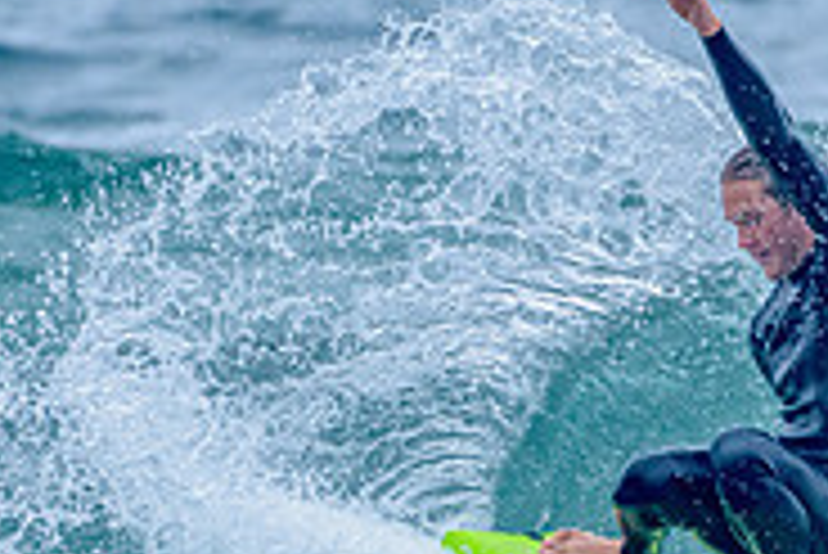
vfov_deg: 0.7
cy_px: 519
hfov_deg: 1.0
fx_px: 45436
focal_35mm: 1974
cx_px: 684
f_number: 5.6
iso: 800
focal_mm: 500
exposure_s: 1/2000
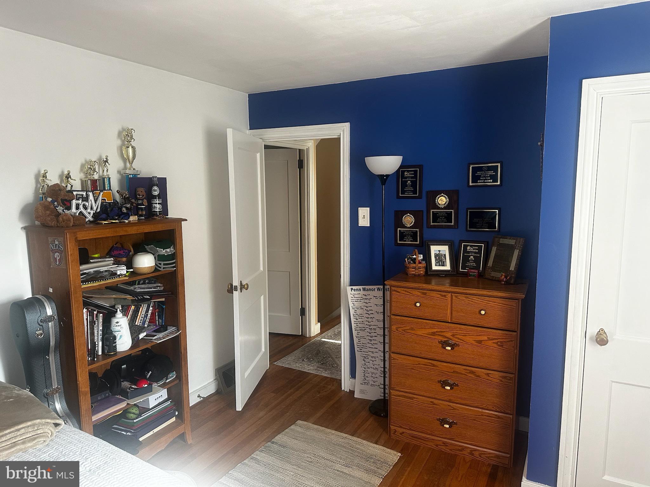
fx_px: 451
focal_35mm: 24
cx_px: 325
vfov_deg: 56.8
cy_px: 244
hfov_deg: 71.6
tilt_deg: -7.3
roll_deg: +0.2
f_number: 1.78
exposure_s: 1/108
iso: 250
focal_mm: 6.86
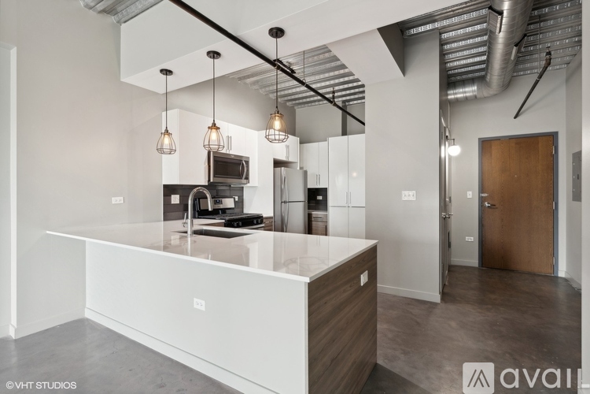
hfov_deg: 93.3
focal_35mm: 17
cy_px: 197
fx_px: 279
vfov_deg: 70.4
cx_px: 295
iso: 320
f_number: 8
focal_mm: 17
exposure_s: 1/13
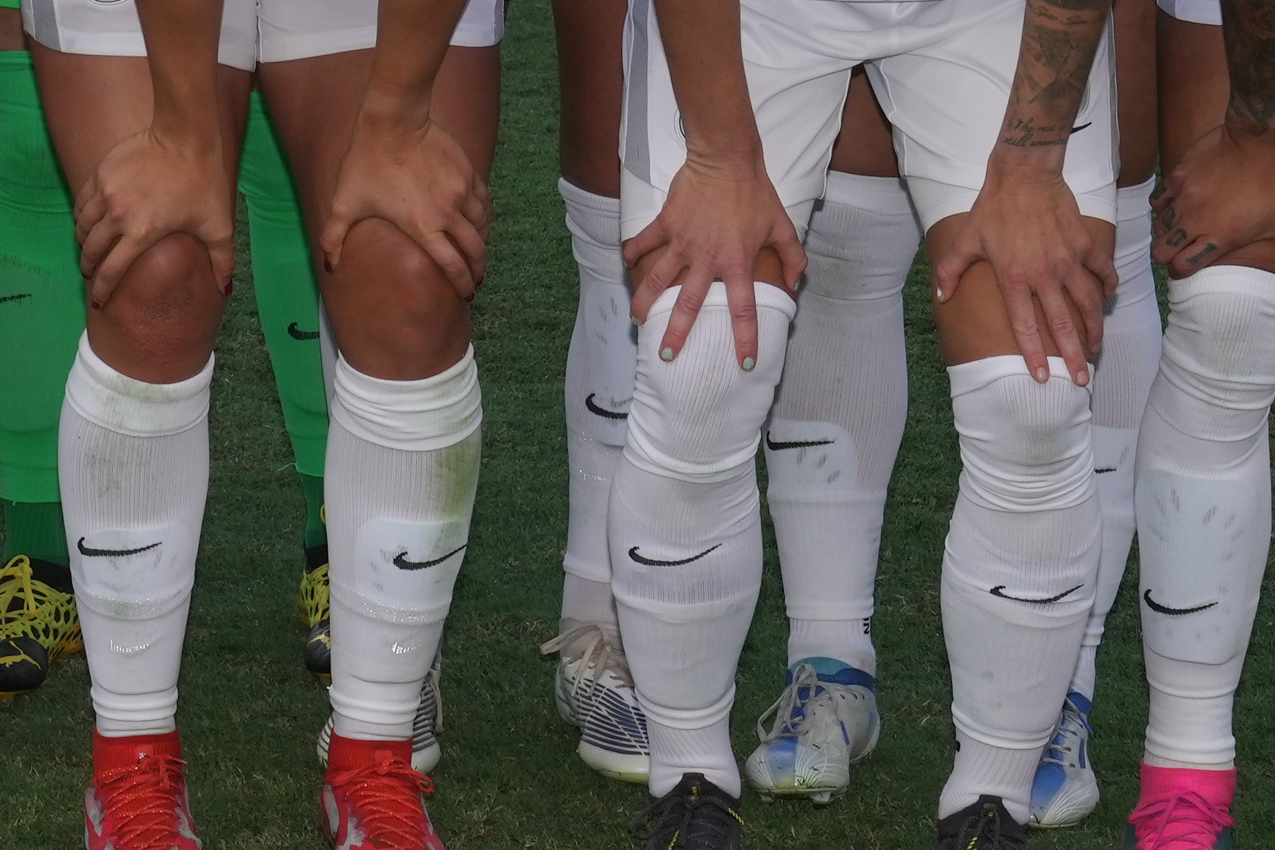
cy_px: -470
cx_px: 101
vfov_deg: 7.4
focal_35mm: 182
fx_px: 6446
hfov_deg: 11.2
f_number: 13
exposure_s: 1/200
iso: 320
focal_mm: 43
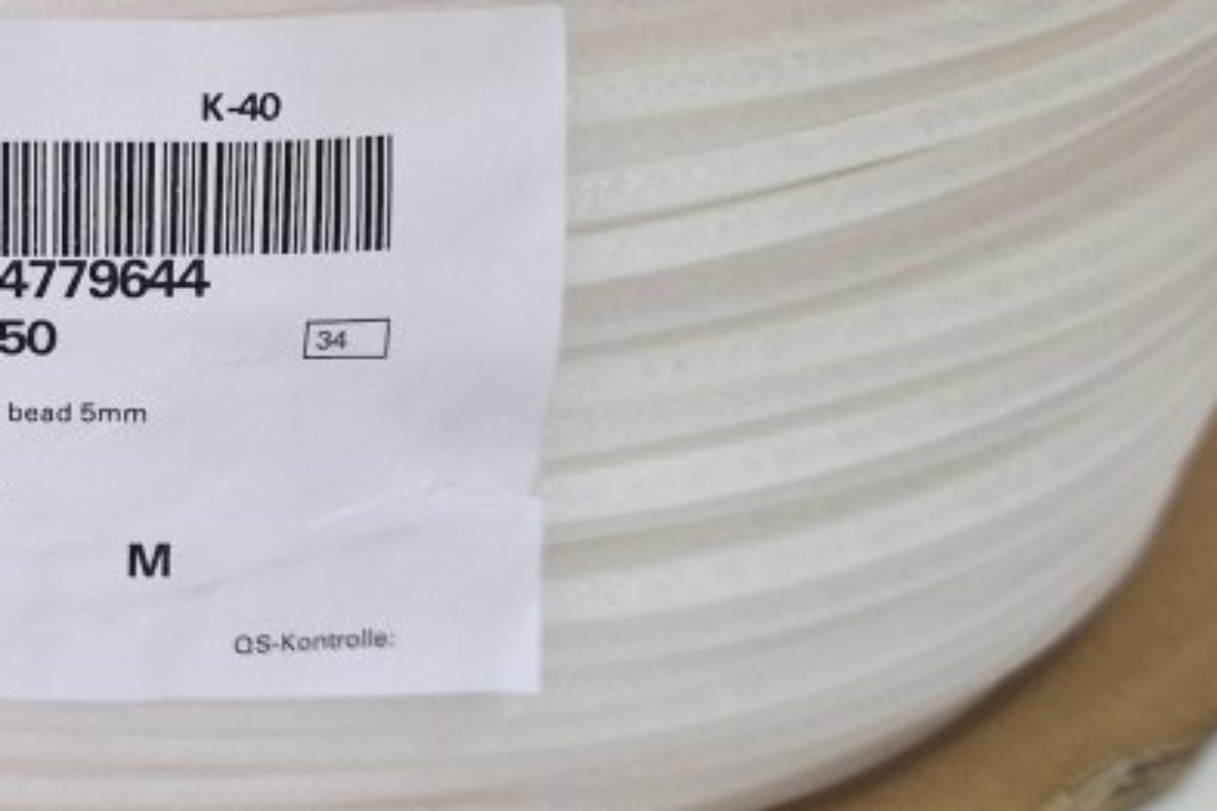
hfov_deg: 26.3
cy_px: 272
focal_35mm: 73
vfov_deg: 18.6
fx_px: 2468
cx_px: 12
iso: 80
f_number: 1.8
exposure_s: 1/100
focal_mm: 5.4
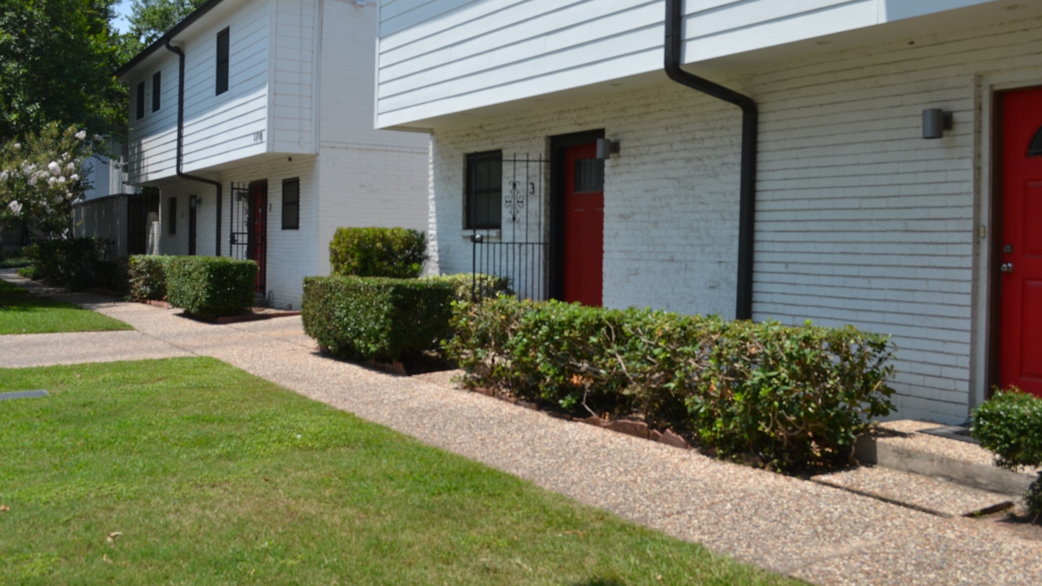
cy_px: 241
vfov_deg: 33.6
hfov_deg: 56.6
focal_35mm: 35
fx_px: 967
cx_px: 515
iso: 100
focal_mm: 22
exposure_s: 1/250
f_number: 8
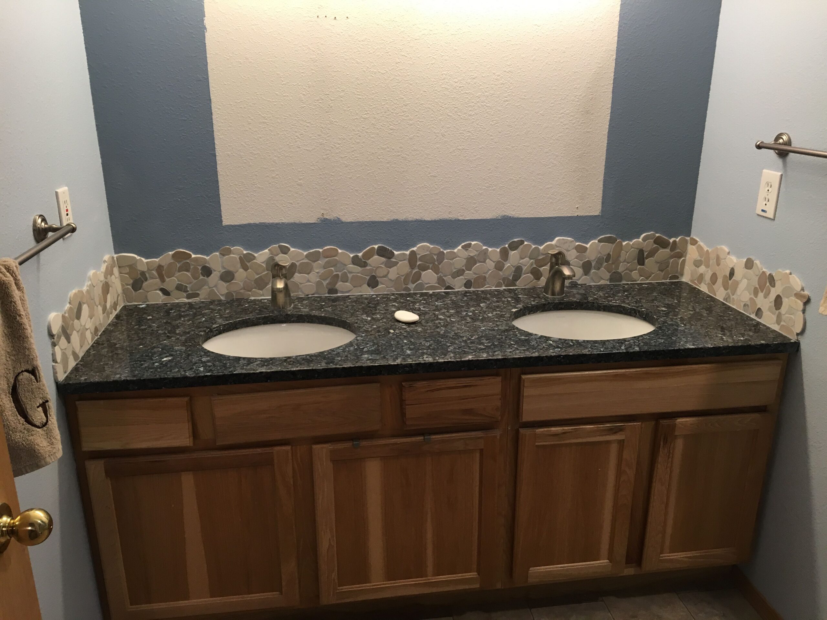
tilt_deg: -19.0
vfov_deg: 48.2
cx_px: 414
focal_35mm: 29
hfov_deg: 61.7
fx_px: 693
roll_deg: -0.1
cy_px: 310
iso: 64
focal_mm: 4.15
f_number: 2.2
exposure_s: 1/30
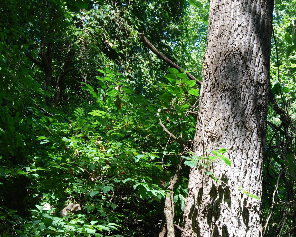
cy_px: 134
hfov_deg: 32.3
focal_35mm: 57
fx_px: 499
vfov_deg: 26.7
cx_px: 230
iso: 200
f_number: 8
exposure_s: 1/60
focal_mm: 24
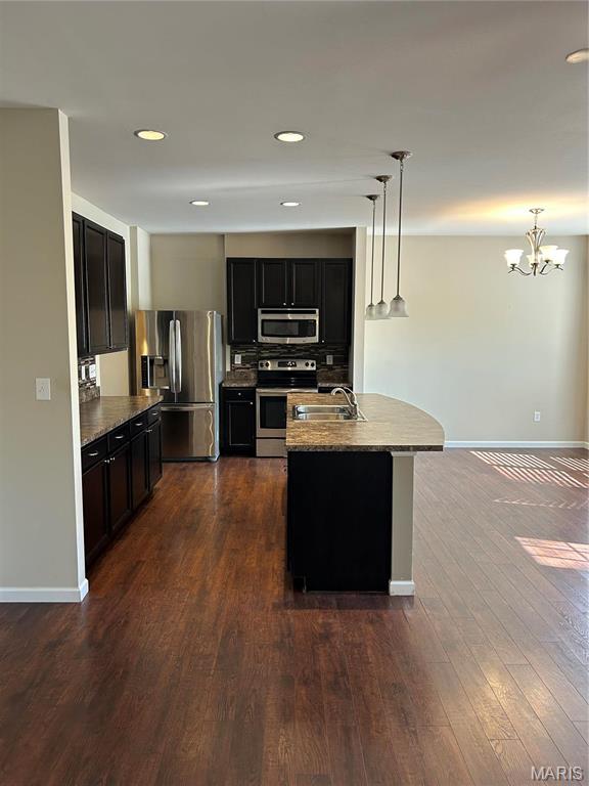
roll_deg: -0.1
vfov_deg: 67.3
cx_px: 294
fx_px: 590
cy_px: 393
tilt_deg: -6.6
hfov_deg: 53.1
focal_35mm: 26
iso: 125
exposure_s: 1/120
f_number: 1.5
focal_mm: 5.7
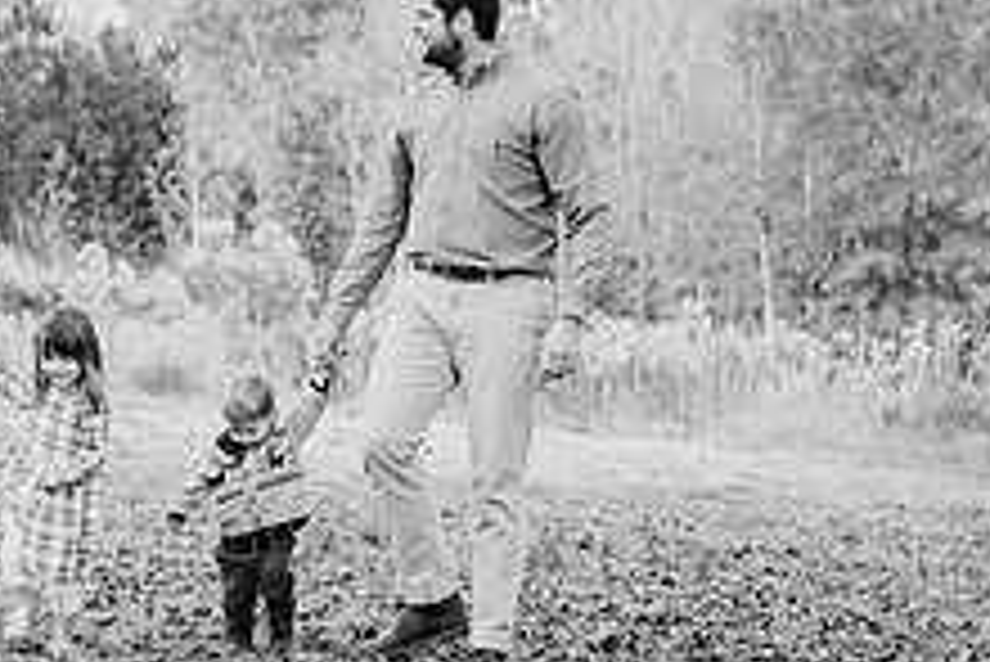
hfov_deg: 15.1
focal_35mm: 132
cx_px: -130
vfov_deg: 10.4
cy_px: 326
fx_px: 3632
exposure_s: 1/1000
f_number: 2.8
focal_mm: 50
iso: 500
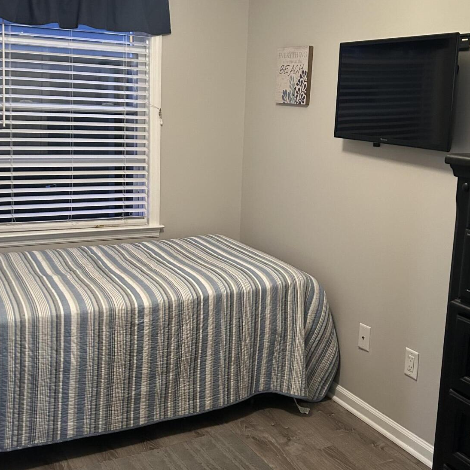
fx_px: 645
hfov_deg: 40.0
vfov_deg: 39.9
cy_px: 194
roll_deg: -2.6
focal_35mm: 42
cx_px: 230
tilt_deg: -8.5
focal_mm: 5.7
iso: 400
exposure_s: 1/60
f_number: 1.5
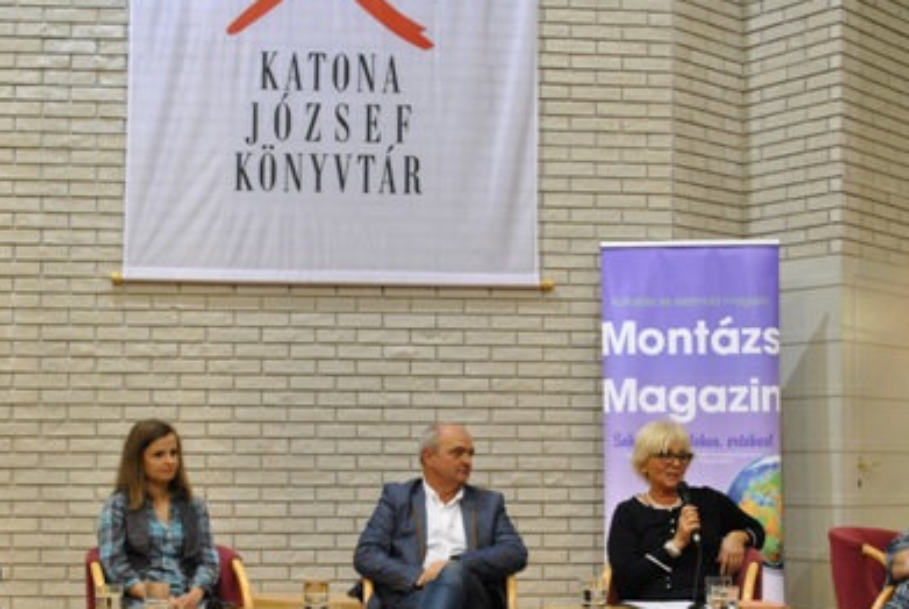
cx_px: 425
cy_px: 486
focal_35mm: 54
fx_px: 1366
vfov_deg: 24.7
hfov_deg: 36.8
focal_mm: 22
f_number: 3.8
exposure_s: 1/30
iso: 800
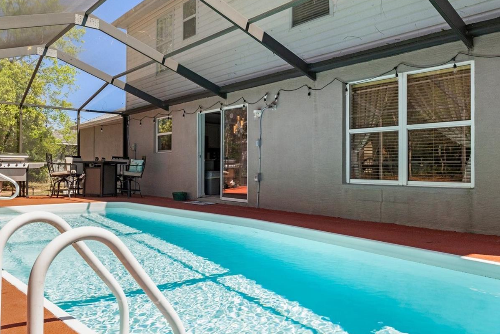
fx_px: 389
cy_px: 157
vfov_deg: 46.4
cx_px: 228
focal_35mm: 28
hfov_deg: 65.4
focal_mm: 14
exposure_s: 1/200
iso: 320
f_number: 8
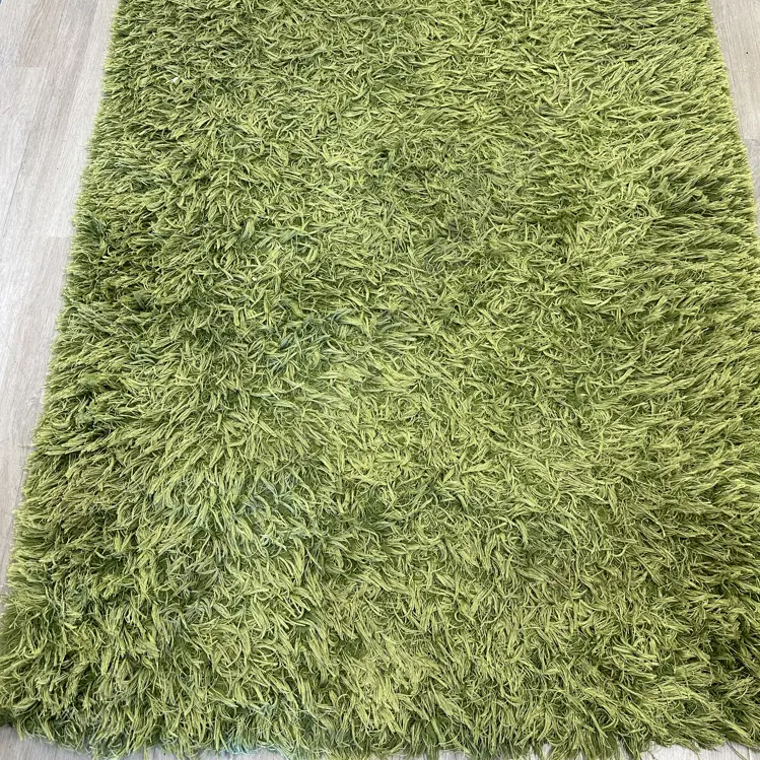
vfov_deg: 55.5
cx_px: 387
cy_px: 336
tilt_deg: -68.8
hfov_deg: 55.6
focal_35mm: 29
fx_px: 720
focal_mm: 6.86
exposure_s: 1/100
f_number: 1.78
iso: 160
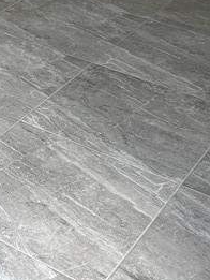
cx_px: -115
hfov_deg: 14.6
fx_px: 760
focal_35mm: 94
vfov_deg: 16.9
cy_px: -237
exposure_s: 1/120
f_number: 1.78
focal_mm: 6.76
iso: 80
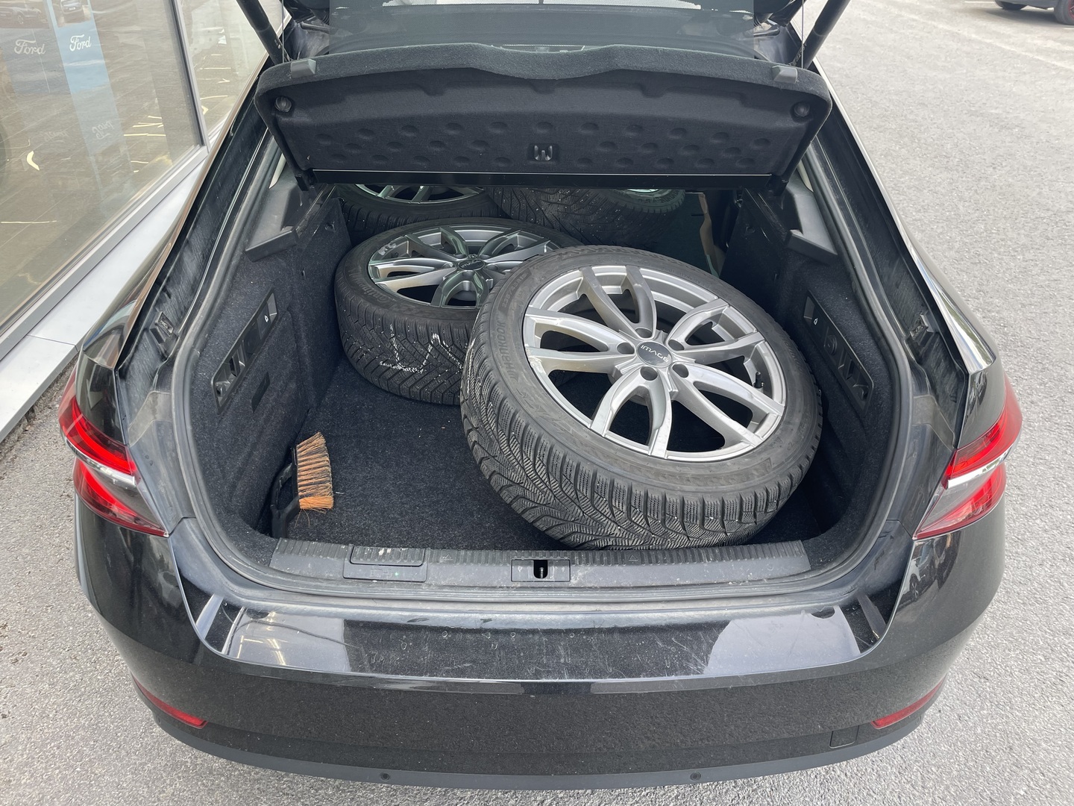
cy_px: 403
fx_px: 807
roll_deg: +0.3
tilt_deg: -31.0
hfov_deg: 67.3
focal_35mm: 26
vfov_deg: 53.1
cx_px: 537
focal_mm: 4.2
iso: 32
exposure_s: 1/121
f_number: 1.6
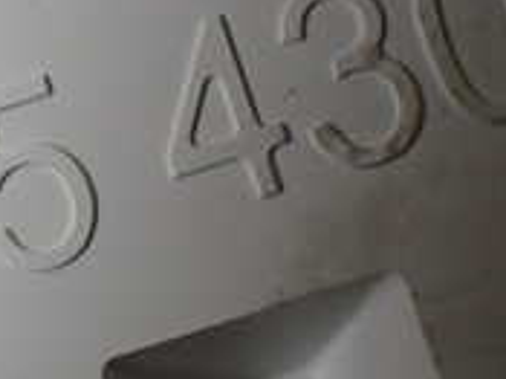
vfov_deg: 14.3
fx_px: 1505
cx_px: -98
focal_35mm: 103
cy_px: 226
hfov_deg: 18.1
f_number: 2.3
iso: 250
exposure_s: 1/125
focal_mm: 5.4
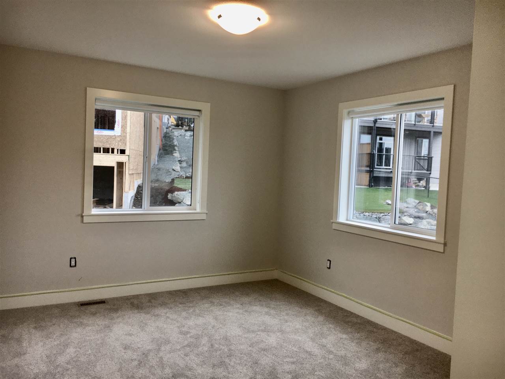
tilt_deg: -2.8
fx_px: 423
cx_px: 252
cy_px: 190
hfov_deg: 61.7
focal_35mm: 29
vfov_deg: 48.2
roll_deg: -2.3
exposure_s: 1/30
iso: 25
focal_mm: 4.15
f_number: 2.2
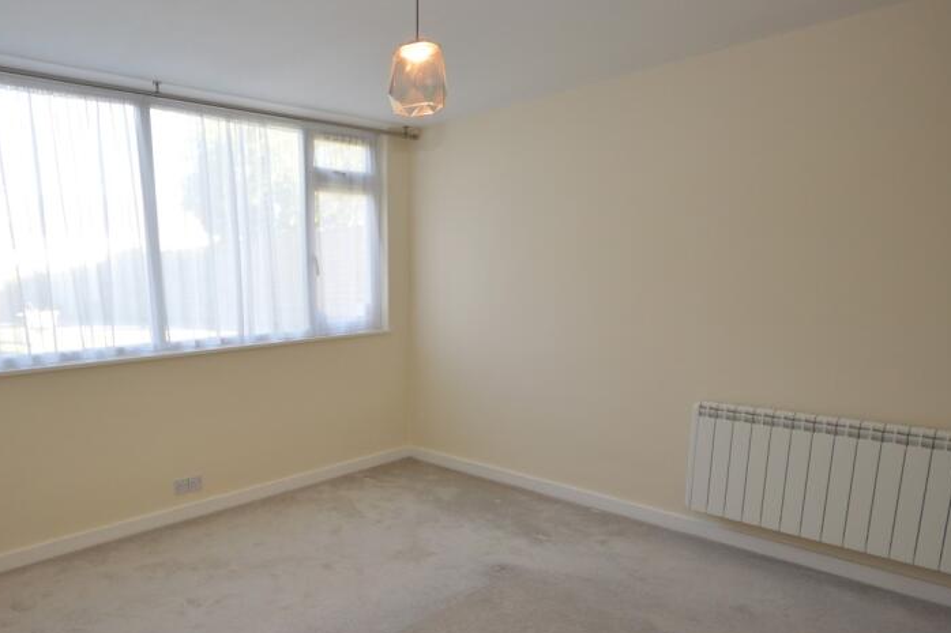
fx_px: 581
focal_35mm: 22
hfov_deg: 76.7
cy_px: 397
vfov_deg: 56.5
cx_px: 337
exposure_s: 1/80
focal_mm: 10
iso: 400
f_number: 4.5
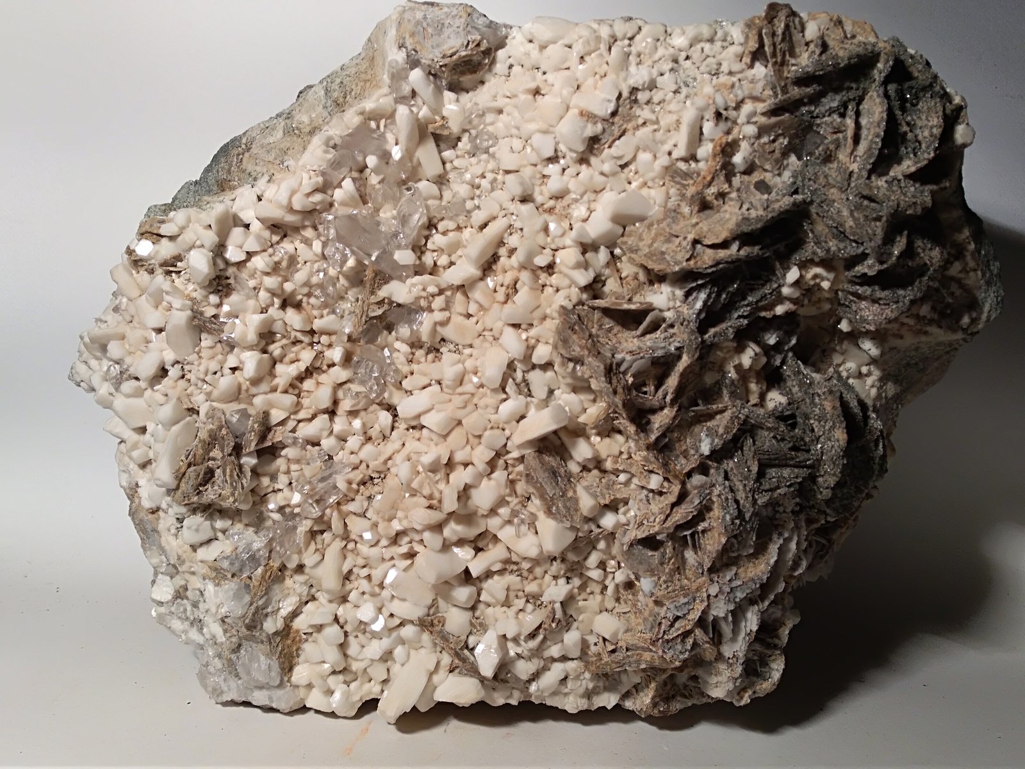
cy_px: 384
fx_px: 770
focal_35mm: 26
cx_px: 512
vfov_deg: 53.1
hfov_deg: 67.3
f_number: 2
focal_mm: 3.54
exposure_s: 1/125
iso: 100
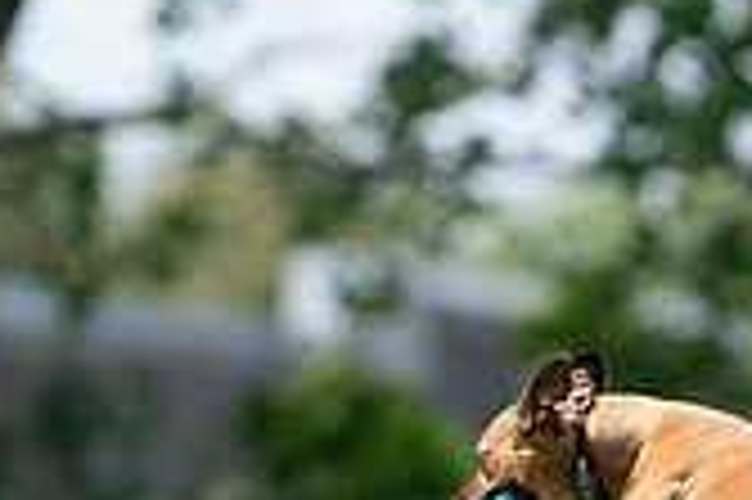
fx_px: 26294
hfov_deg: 1.6
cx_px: 599
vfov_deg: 1.1
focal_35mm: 1260
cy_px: 809
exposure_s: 1/4000
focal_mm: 362
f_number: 6.3
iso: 1600
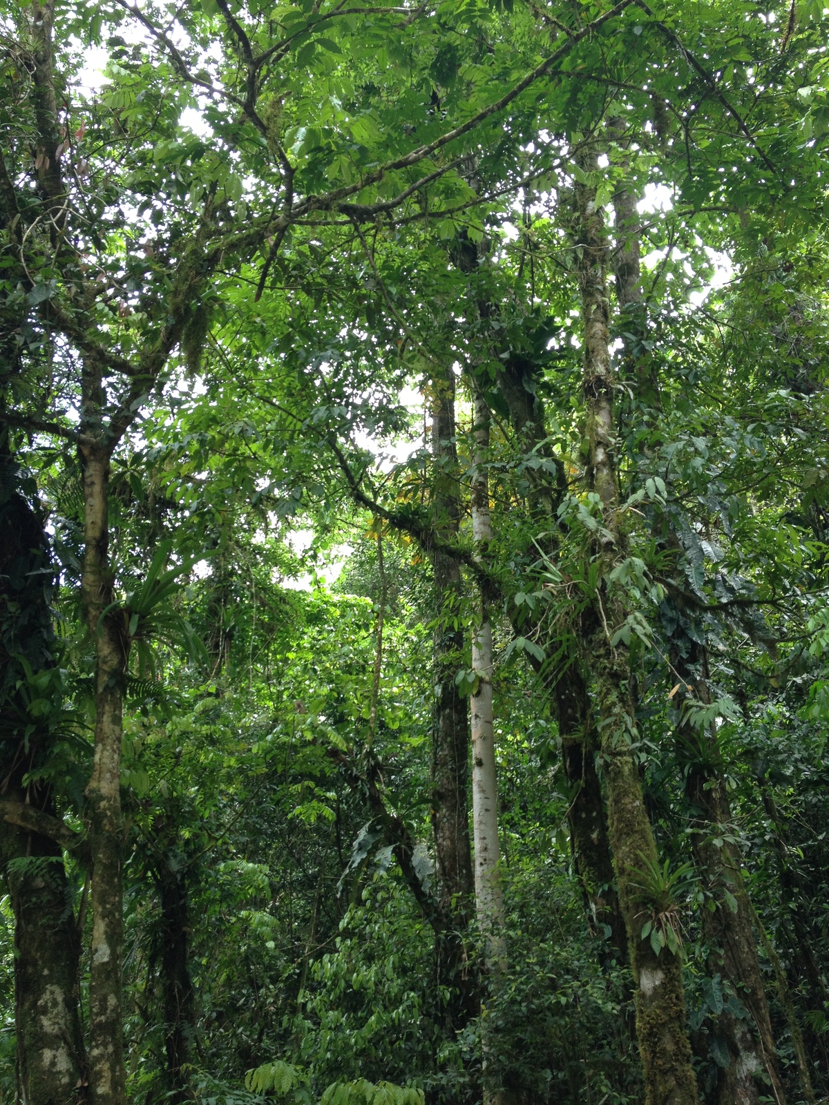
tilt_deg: +34.2
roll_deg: -1.2
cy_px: 552
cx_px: 414
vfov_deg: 52.6
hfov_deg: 40.7
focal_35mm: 35
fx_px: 1118
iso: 64
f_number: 2.4
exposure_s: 1/120
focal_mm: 4.28
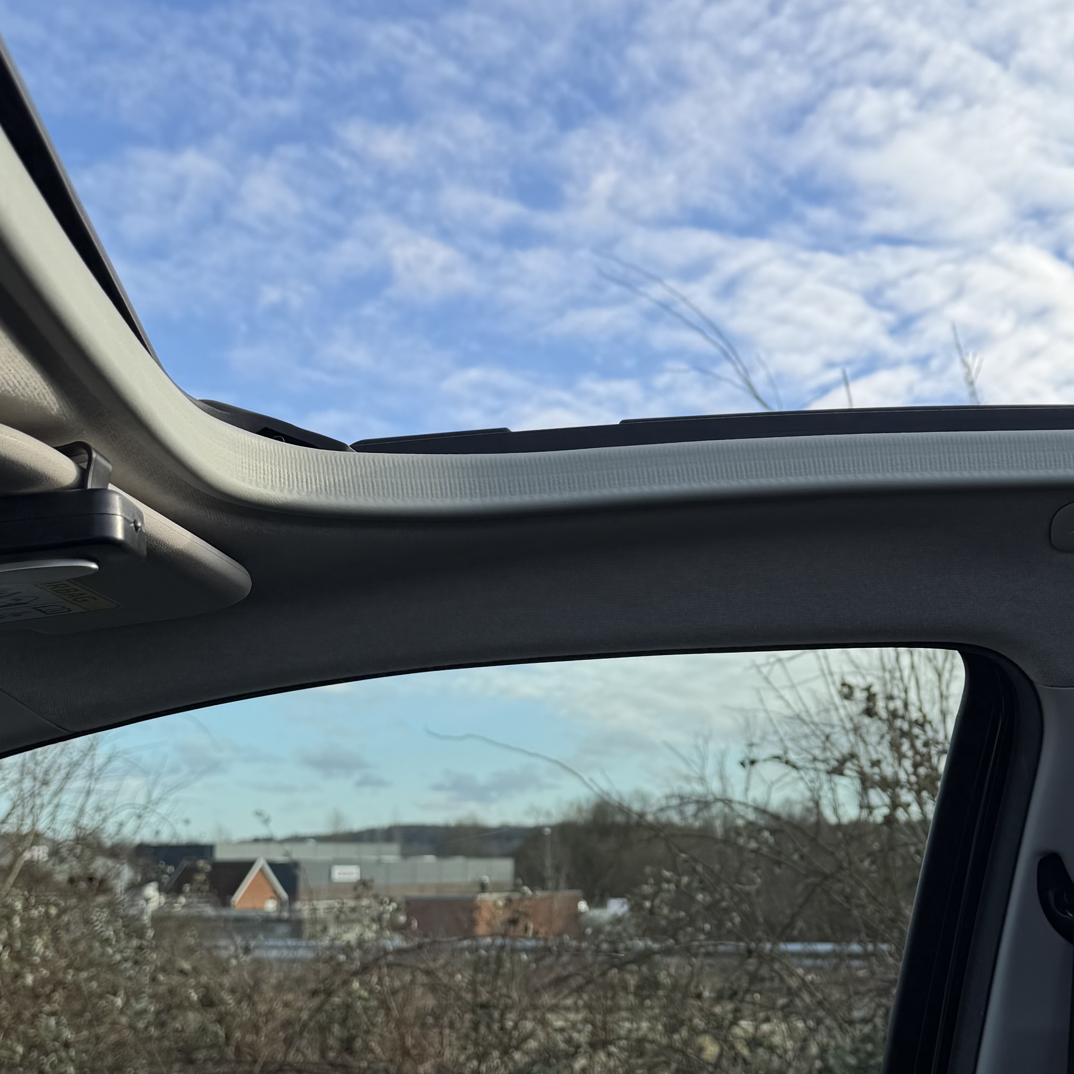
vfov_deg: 35.8
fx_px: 1650
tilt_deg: +6.3
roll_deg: -1.0
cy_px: 680
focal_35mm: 47
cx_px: 648
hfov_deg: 35.9
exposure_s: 1/3279
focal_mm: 6.76
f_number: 1.78
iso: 80
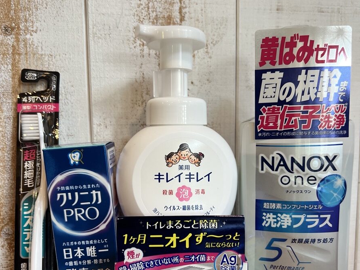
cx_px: 179
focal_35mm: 35
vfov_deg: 40.4
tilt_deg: -5.9
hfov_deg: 52.6
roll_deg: +0.9
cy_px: 172
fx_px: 364
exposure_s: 1/100
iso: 125
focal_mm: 5.7
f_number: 1.5
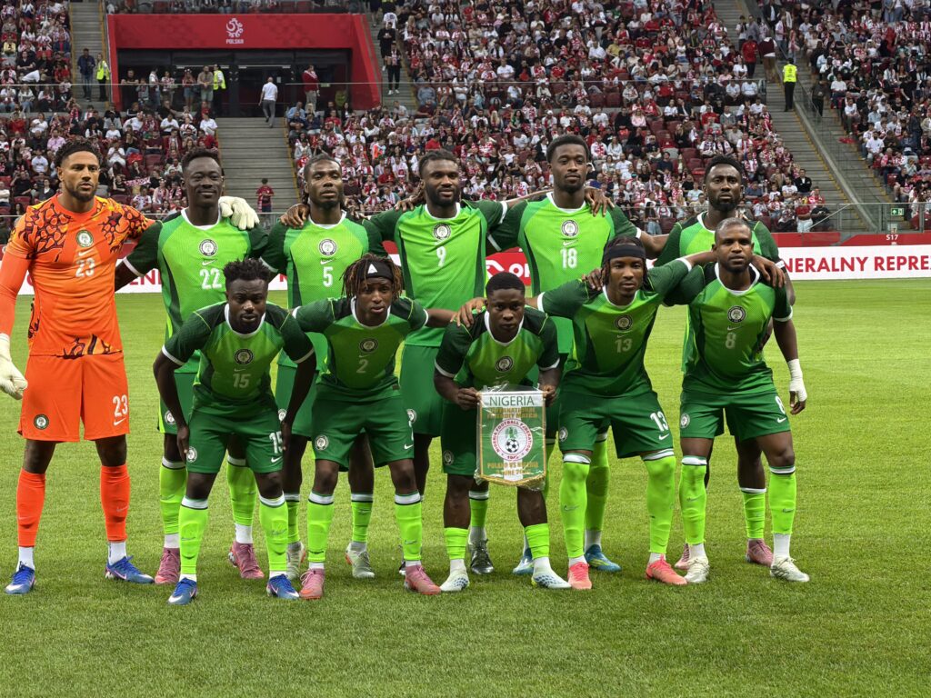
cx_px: 466
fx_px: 2690
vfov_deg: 14.8
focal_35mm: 100
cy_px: 349
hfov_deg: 19.6
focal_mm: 16.89
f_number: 2.8
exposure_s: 1/100
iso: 200
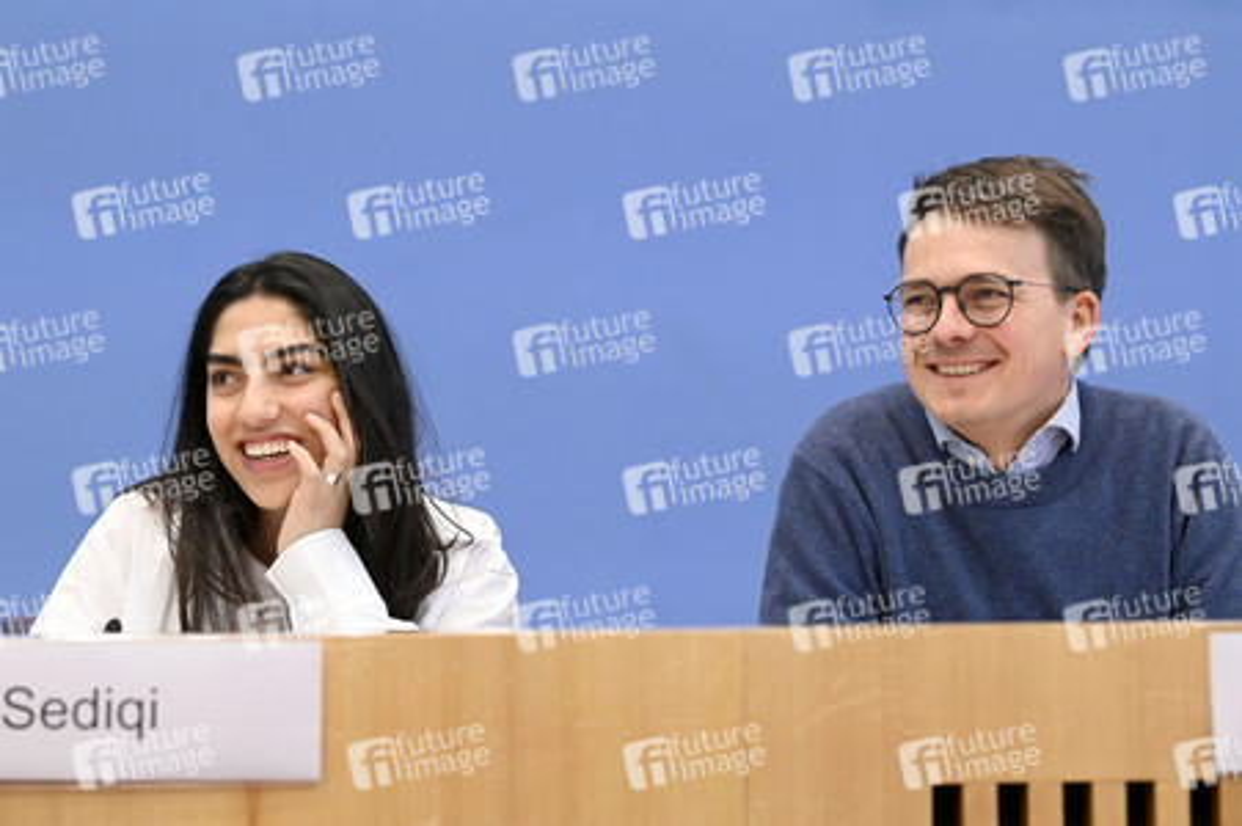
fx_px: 2413
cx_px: 621
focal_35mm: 70
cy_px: 413
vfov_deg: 19.4
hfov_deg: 28.9
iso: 4000
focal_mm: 70
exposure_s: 1/640
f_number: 5
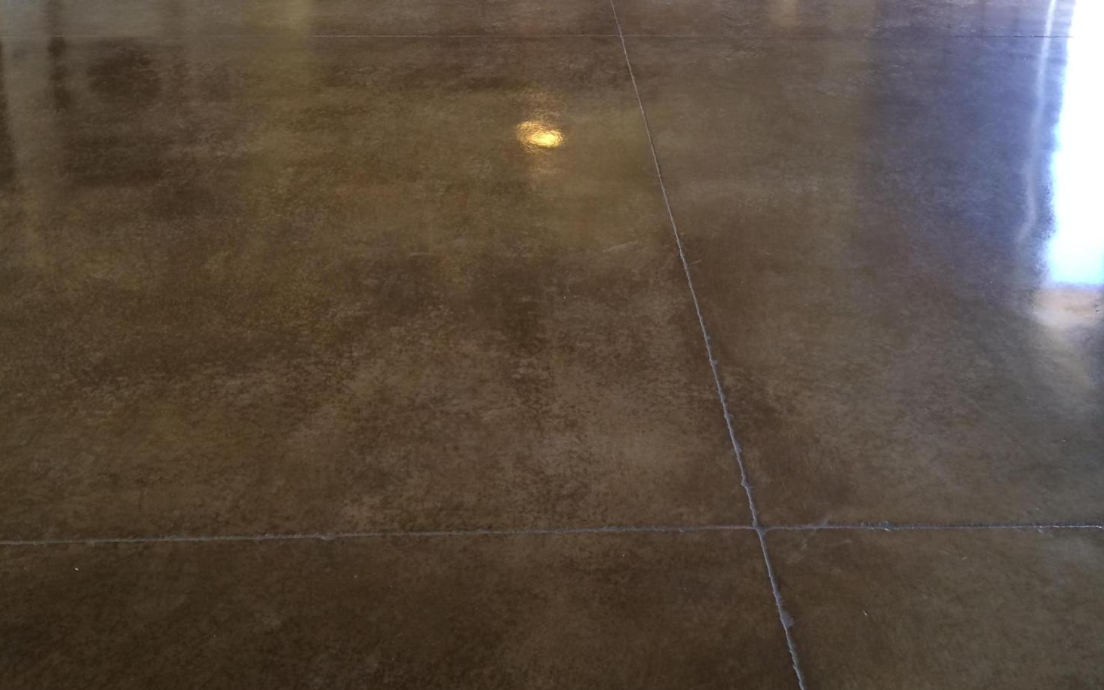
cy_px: -17
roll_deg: +1.2
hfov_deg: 47.2
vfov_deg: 28.5
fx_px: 1264
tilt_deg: -15.1
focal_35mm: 42
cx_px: 550
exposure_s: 1/30
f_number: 2.2
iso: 100
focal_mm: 4.15
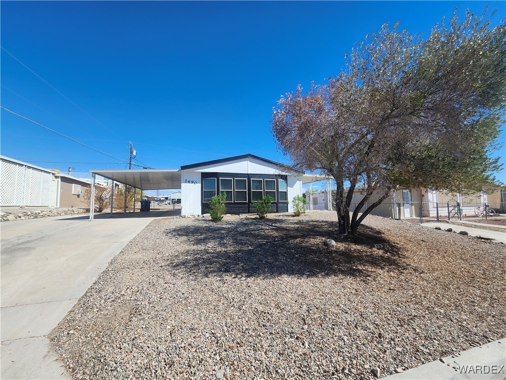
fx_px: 190
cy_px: 190
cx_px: 253
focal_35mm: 13
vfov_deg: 89.9
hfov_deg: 106.2
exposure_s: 1/1476
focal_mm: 1.74
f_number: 2.2
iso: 40
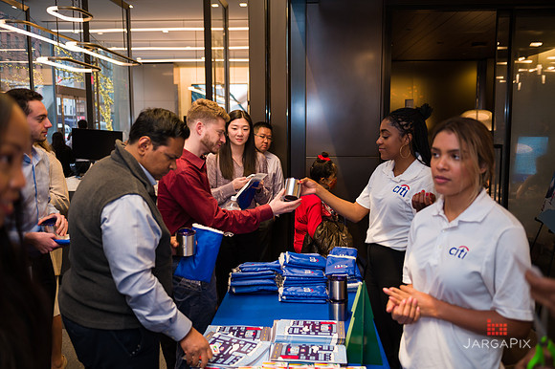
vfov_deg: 37.8
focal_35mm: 35
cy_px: 184
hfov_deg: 54.5
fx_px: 539
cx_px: 278
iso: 400
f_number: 3.2
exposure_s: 1/160
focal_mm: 35
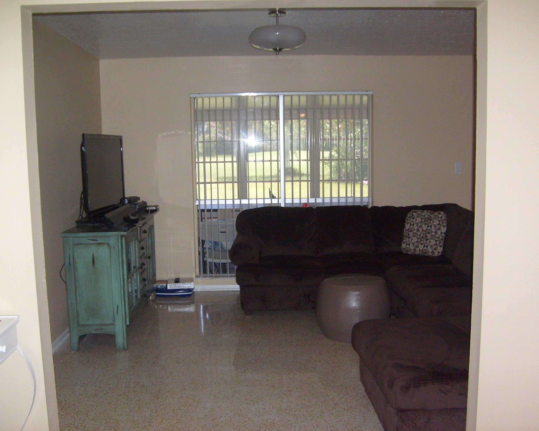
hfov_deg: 49.1
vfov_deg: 40.1
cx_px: 263
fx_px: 590
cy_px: 213
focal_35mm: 37
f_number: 2.8
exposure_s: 1/45
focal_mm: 5.8
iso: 120
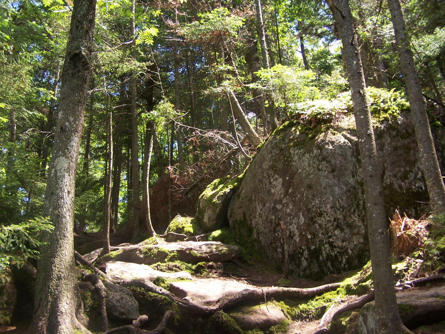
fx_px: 489
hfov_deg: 49.0
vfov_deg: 37.7
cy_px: 167
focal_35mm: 38
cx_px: 222
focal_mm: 6.3
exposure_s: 1/125
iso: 80
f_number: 2.8
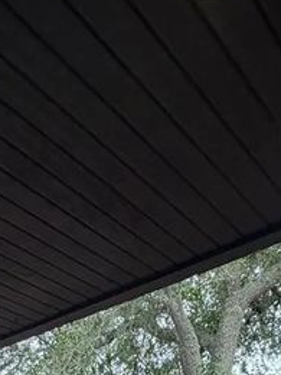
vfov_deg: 26.2
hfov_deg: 31.3
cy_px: 595
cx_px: 95
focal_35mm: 46
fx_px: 498
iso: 64
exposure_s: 1/121
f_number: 2.2
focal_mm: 2.22
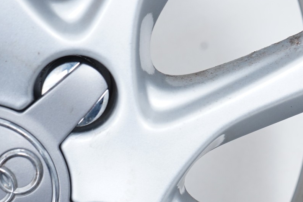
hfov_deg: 20.7
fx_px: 816
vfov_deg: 14.0
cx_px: 260
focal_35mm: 97
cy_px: 176
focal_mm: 40
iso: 250
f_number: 7.1
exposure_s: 1/125
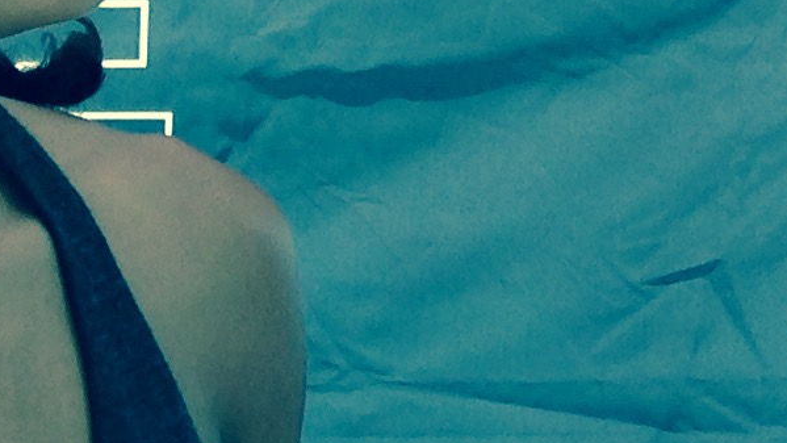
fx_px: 4090
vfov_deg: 6.1
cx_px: 891
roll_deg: +0.1
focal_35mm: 196
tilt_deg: +3.1
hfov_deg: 10.8
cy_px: -415
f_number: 2.4
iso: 50
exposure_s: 1/304
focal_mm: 4.12
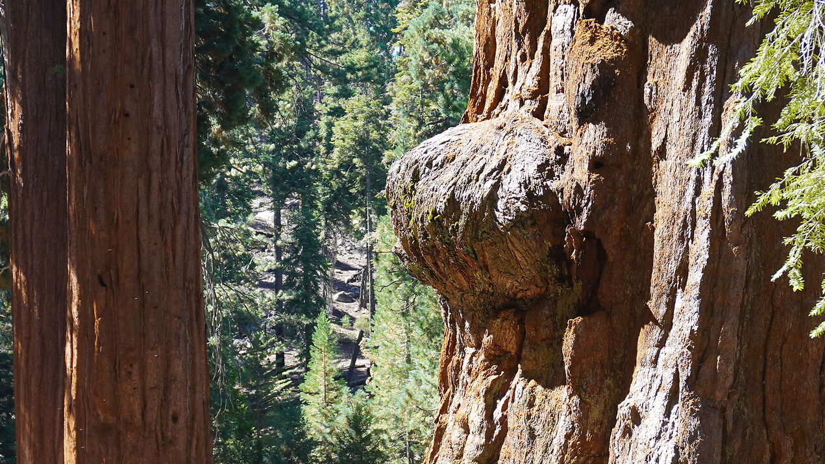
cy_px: 337
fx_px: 1947
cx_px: 489
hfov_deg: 23.9
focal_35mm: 89
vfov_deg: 13.6
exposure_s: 1/80
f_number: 5.6
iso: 100
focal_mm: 30
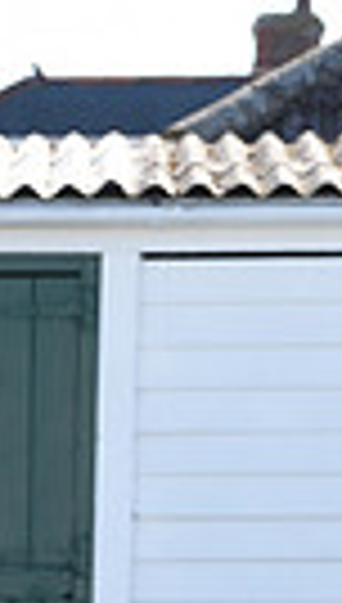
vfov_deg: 3.0
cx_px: -896
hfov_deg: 1.7
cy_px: 790
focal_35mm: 723
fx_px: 11583
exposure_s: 1/500
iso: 400
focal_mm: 160
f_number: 6.3
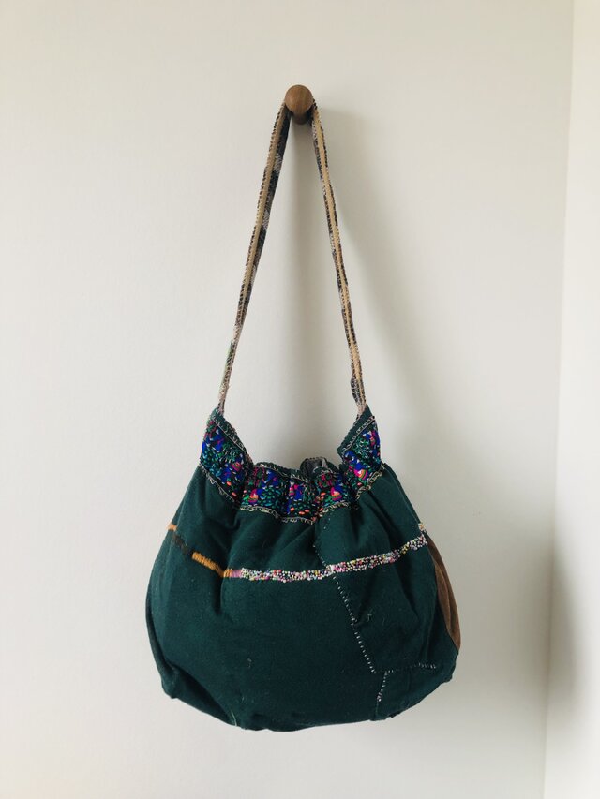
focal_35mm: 28
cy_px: 400
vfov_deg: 63.4
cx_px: 300
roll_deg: -0.6
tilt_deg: -4.1
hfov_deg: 49.8
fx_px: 647
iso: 40
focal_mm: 3.99
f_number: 1.8
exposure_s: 1/24
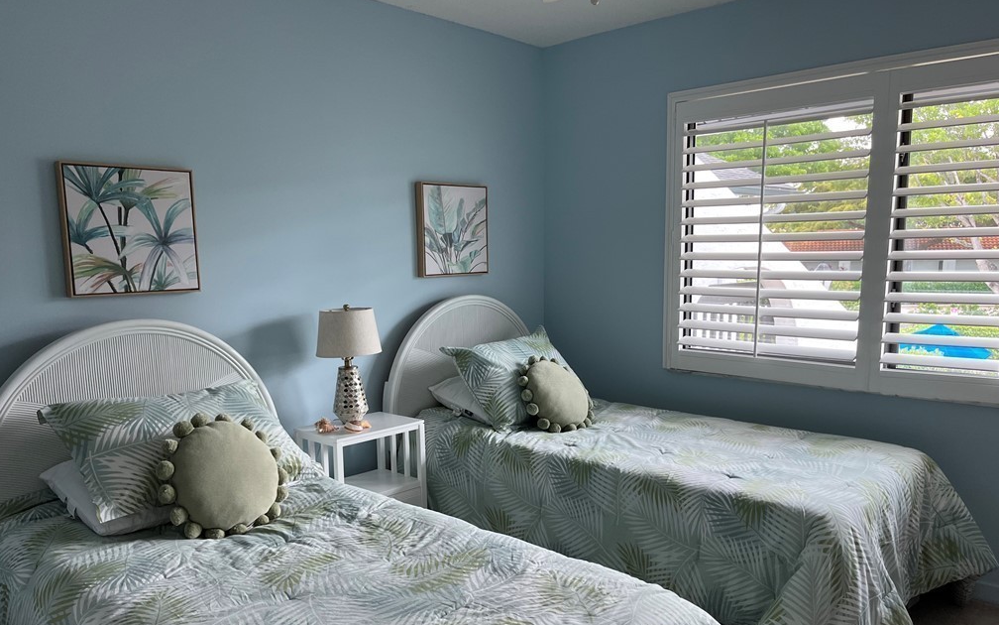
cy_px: 362
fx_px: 762
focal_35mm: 28
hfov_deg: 66.5
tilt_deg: -8.2
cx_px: 500
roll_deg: +0.7
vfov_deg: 44.4
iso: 100
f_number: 1.6
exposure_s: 1/120
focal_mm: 5.1
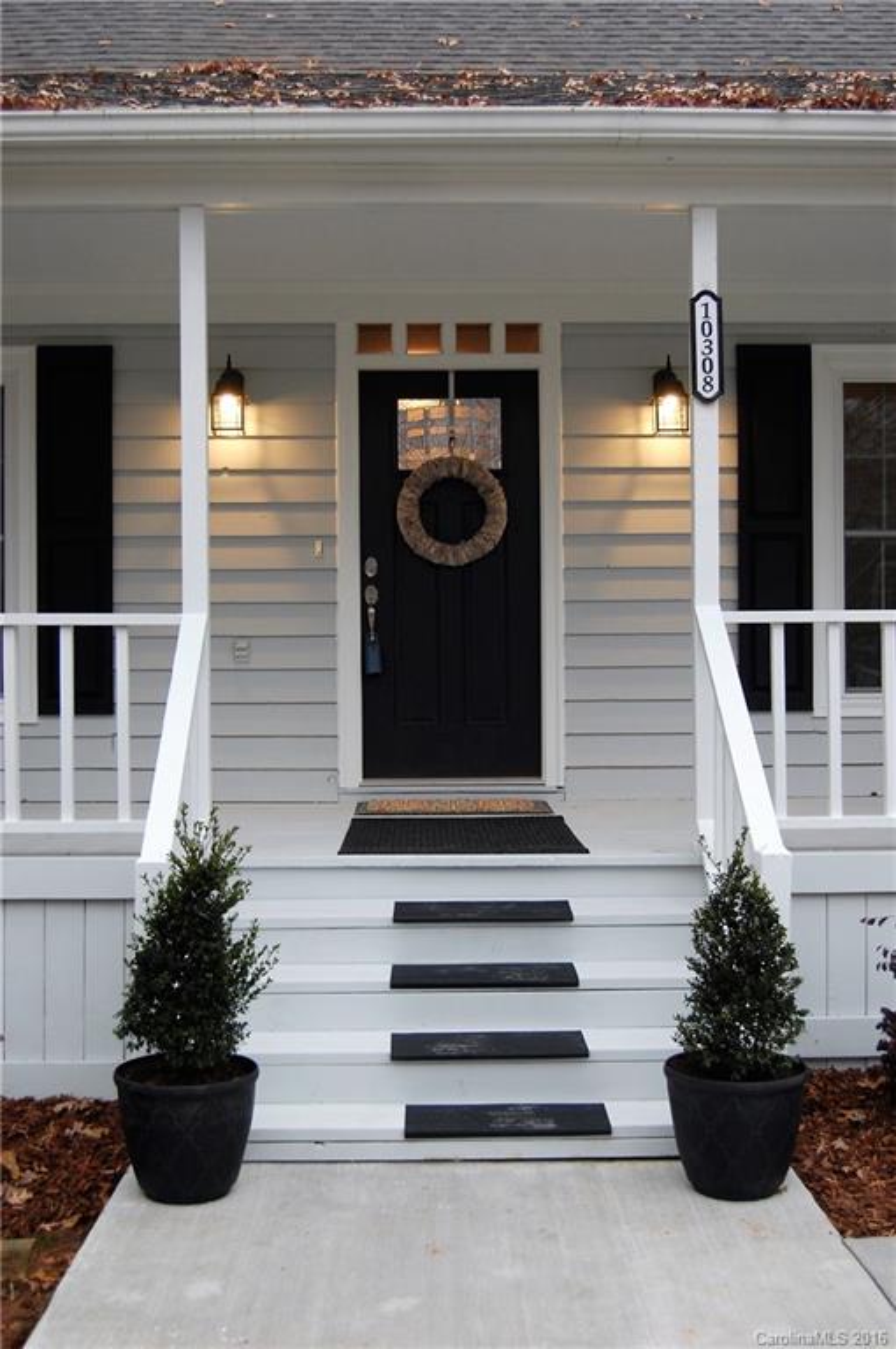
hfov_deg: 31.8
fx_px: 1572
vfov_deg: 46.5
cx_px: 448
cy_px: 674
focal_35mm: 42
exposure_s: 1/80
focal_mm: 28
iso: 400
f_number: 4.5
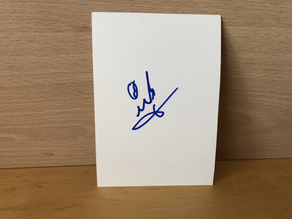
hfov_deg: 63.4
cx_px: 146
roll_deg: -2.4
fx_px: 236
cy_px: 110
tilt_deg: -25.6
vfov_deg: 49.7
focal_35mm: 28
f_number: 1.8
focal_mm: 3.99
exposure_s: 1/15
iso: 80
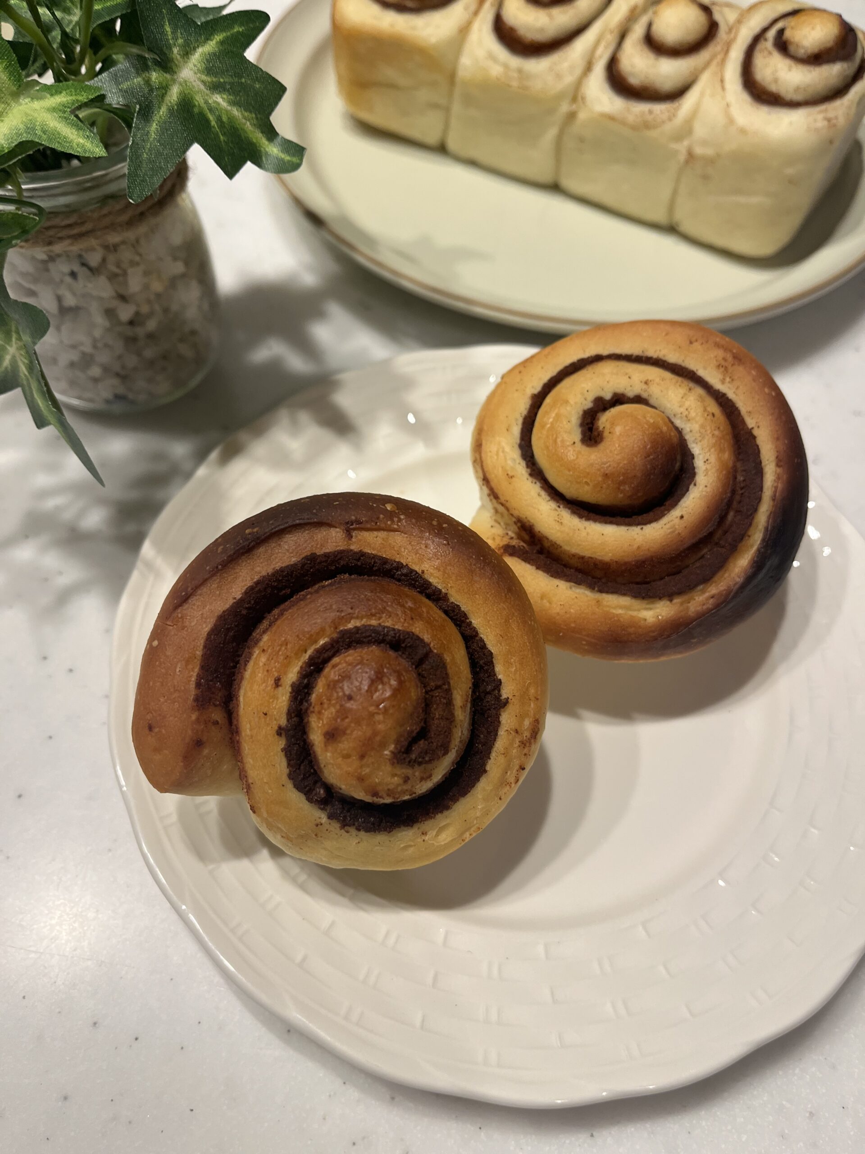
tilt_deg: -60.2
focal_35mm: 26
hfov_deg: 53.1
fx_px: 866
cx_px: 432
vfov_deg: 67.3
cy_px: 577
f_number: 1.6
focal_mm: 5.1
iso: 80
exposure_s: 1/91
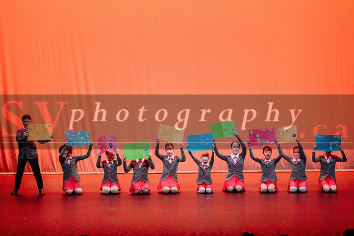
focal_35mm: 106
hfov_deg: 19.2
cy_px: 105
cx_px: 165
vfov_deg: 12.9
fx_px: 1046
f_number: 2.8
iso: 1250
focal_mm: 95
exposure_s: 1/200
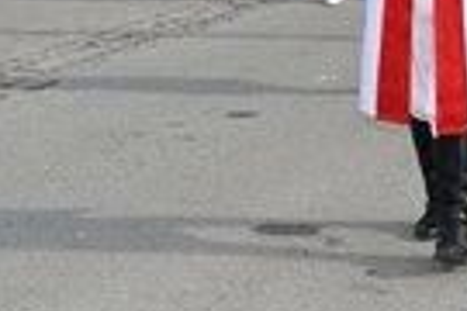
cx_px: 488
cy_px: -38
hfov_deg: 13.6
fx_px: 1920
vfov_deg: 9.2
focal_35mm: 148
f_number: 22
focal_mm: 50
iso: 1000
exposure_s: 1/200
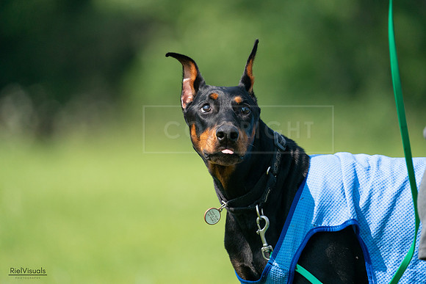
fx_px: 7101
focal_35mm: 600
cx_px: 213
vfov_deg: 2.3
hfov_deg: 3.4
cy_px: 142
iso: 2000
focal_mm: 600
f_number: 6.3
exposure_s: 1/4000
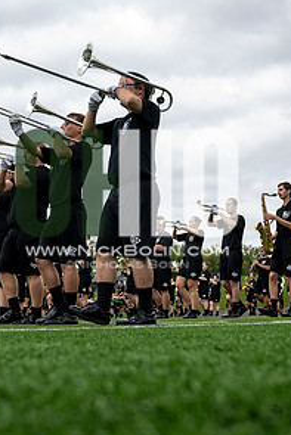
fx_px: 690
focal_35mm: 57
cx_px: 127
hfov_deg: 23.8
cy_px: 198
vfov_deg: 35.0
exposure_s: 1/800
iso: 250
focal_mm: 29
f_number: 4
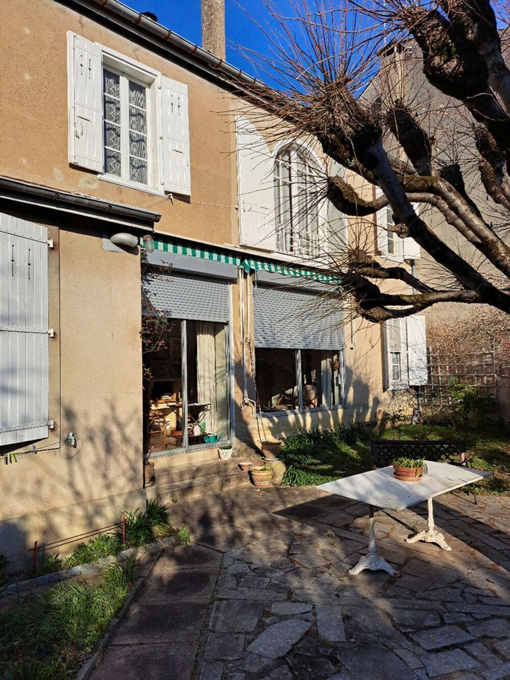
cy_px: 340
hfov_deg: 56.8
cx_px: 255
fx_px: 471
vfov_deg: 71.6
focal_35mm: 24
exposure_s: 1/3333
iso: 50
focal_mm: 5.23
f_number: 1.8
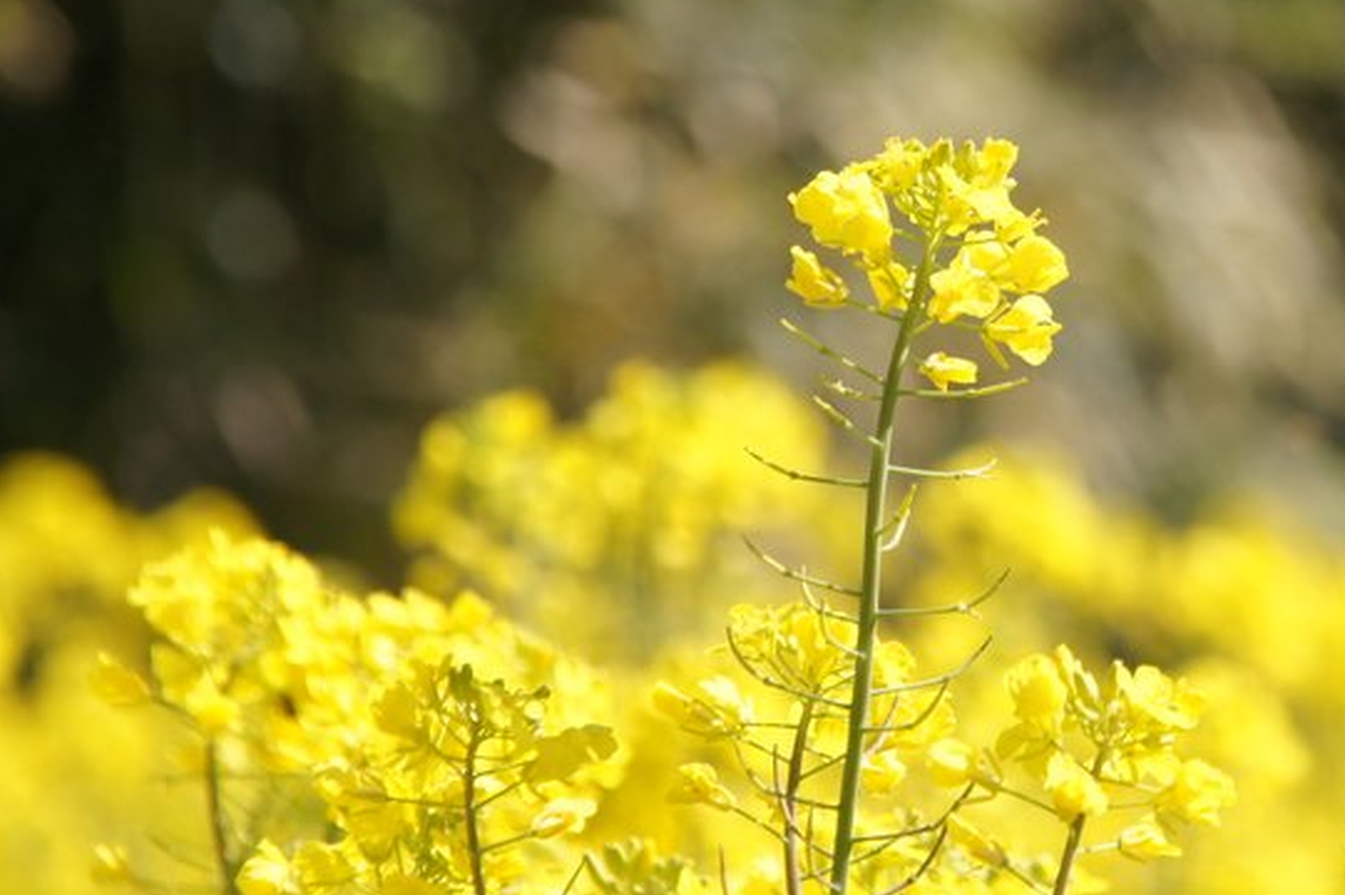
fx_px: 18631
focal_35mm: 499
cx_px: 1007
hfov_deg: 4.1
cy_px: 313
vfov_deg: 2.8
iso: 200
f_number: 8
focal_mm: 200
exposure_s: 1/400
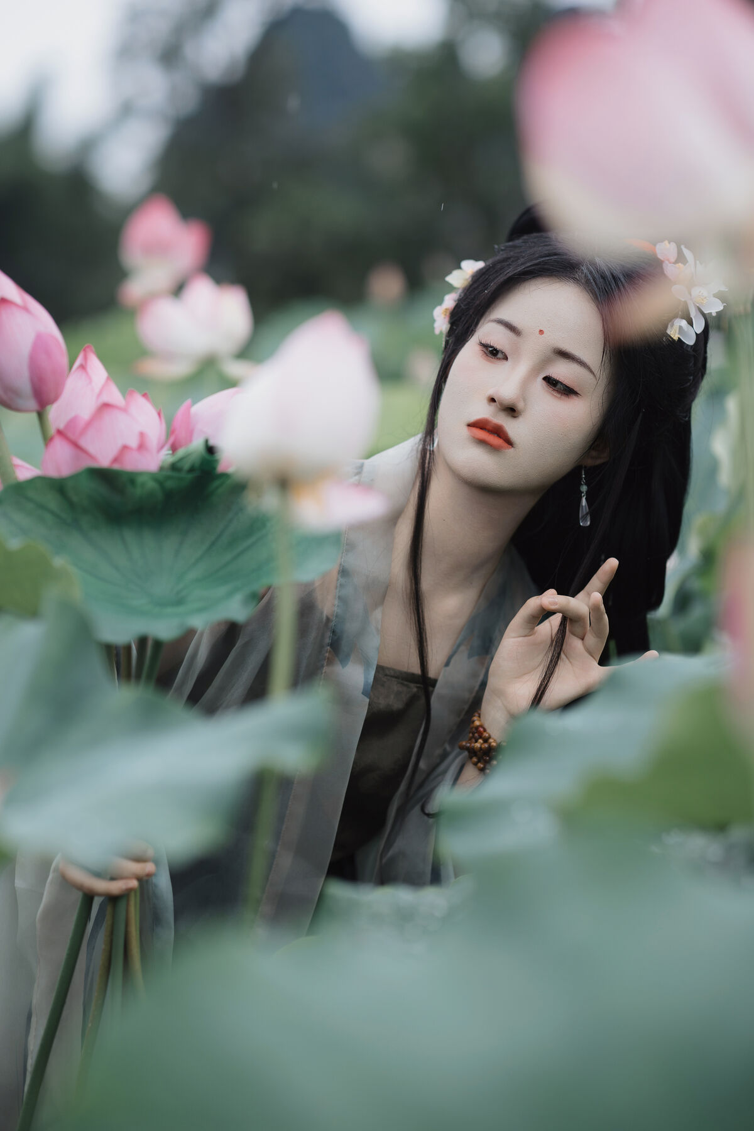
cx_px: 377
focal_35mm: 85
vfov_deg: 23.9
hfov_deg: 16.1
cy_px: 566
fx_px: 2670
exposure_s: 1/800
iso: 100
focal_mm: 85
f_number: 2.2
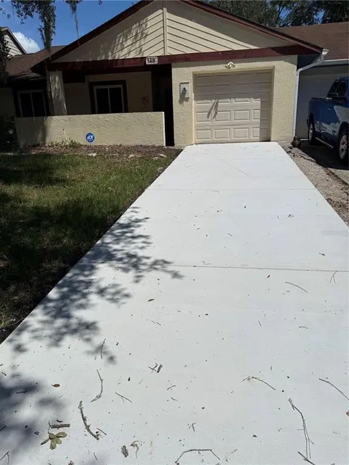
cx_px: 174
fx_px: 323
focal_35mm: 24
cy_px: 232
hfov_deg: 56.8
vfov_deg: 71.6
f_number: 1.78
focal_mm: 6.76
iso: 64
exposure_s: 1/14286
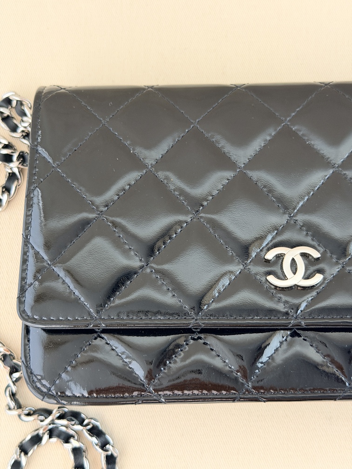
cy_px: 234
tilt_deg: -78.2
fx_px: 651
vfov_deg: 39.7
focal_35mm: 48
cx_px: 176
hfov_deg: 30.3
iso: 400
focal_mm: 6.76
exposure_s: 1/38
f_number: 1.78
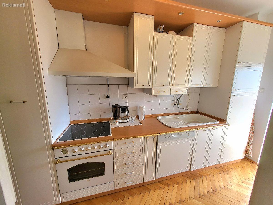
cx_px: 136
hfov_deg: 106.2
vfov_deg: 89.9
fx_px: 103
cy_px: 102
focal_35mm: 13
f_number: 2.2
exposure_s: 1/100
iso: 40
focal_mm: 1.74
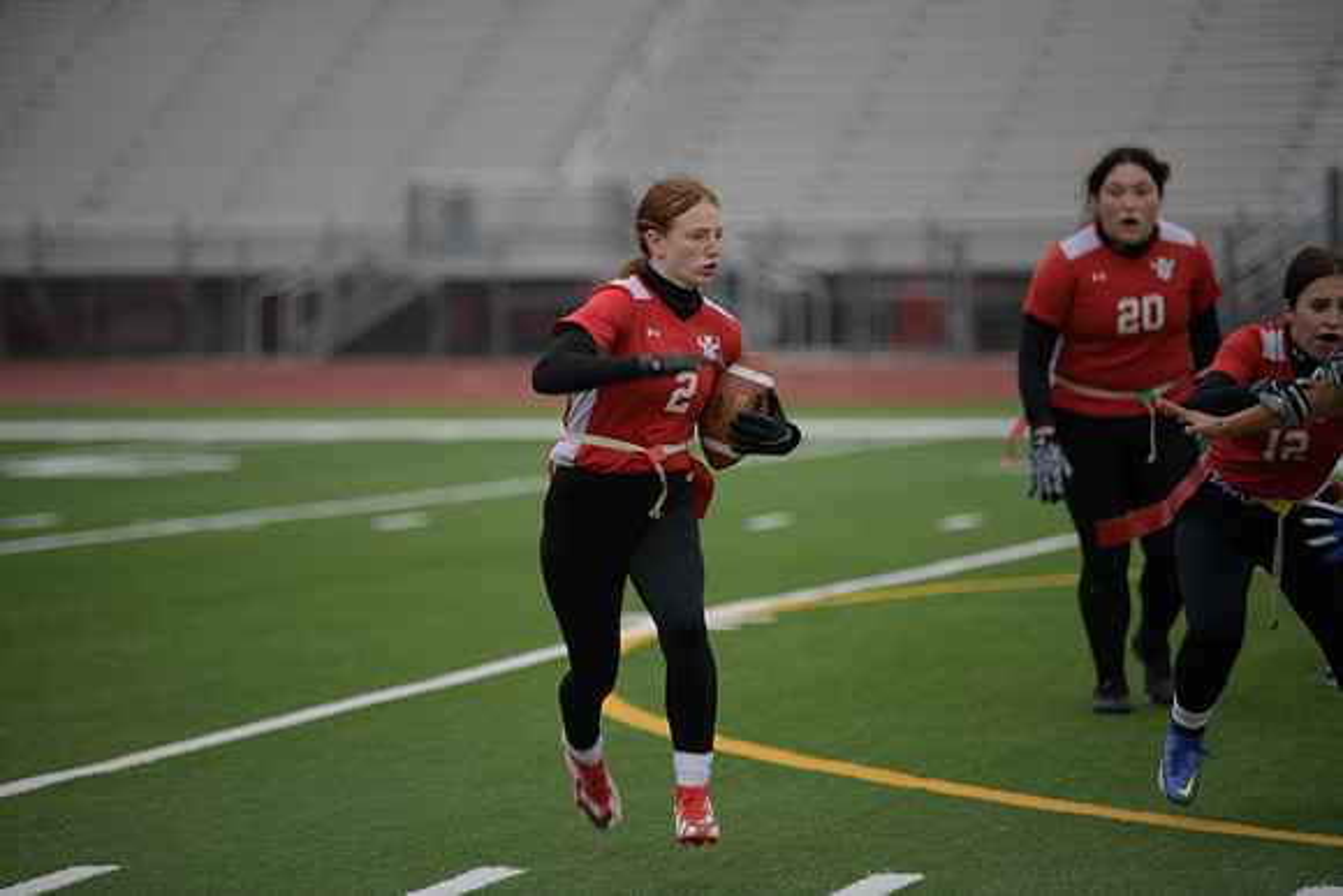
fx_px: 6530
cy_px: 448
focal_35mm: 175
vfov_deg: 7.9
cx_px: 672
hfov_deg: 11.7
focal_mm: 175
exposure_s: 1/200
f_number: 2.8
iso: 90
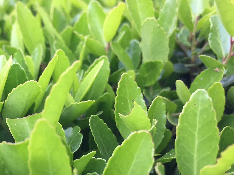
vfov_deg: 33.5
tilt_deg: -23.4
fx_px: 291
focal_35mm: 43
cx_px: 68
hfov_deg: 42.9
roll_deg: +17.4
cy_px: 104
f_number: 2.2
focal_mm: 4.15
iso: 40
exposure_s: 1/30
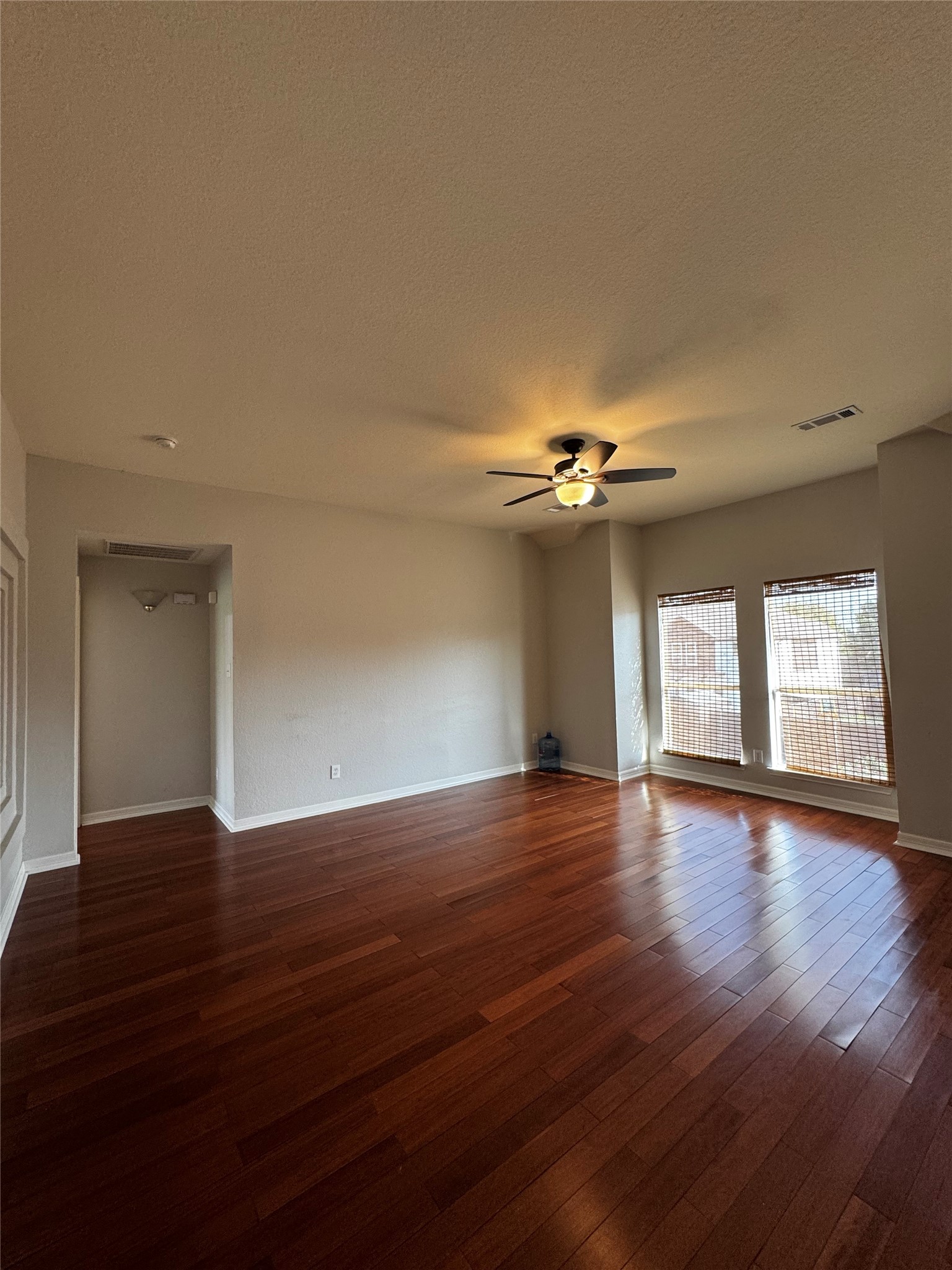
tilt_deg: +2.9
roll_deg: +1.3
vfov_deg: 102.1
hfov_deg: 85.7
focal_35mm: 14
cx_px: 476
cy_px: 635
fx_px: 513
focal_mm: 2.22
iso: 160
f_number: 2.2
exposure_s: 1/60
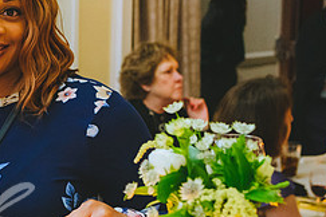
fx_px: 815
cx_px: -13
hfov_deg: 21.7
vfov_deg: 15.2
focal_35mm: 90
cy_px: 106
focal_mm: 35
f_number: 4
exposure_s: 1/125
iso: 3200
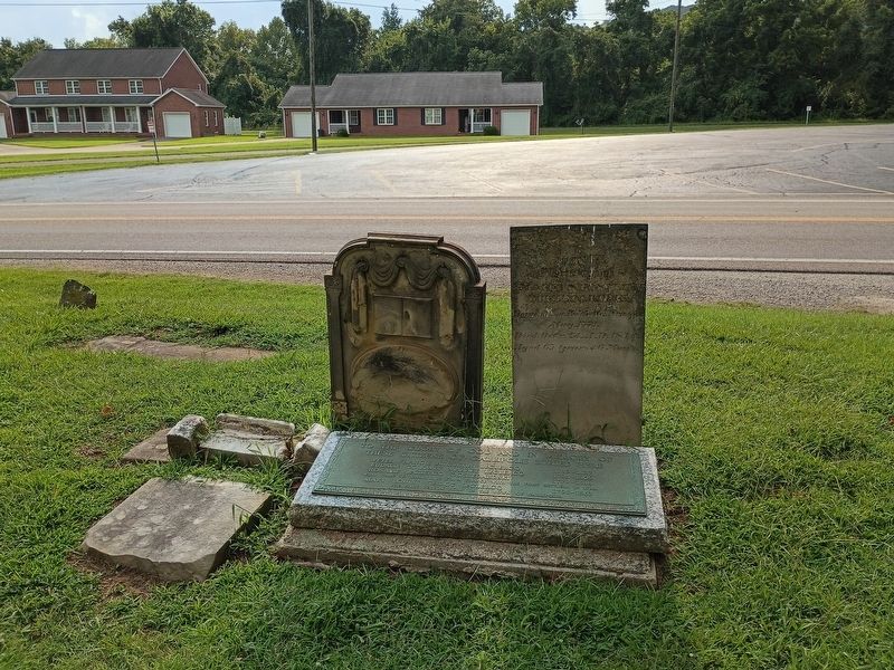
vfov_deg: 48.2
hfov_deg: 61.7
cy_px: 335
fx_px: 749
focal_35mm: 29
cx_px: 447
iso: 100
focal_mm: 4.27
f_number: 1.8
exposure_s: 1/758
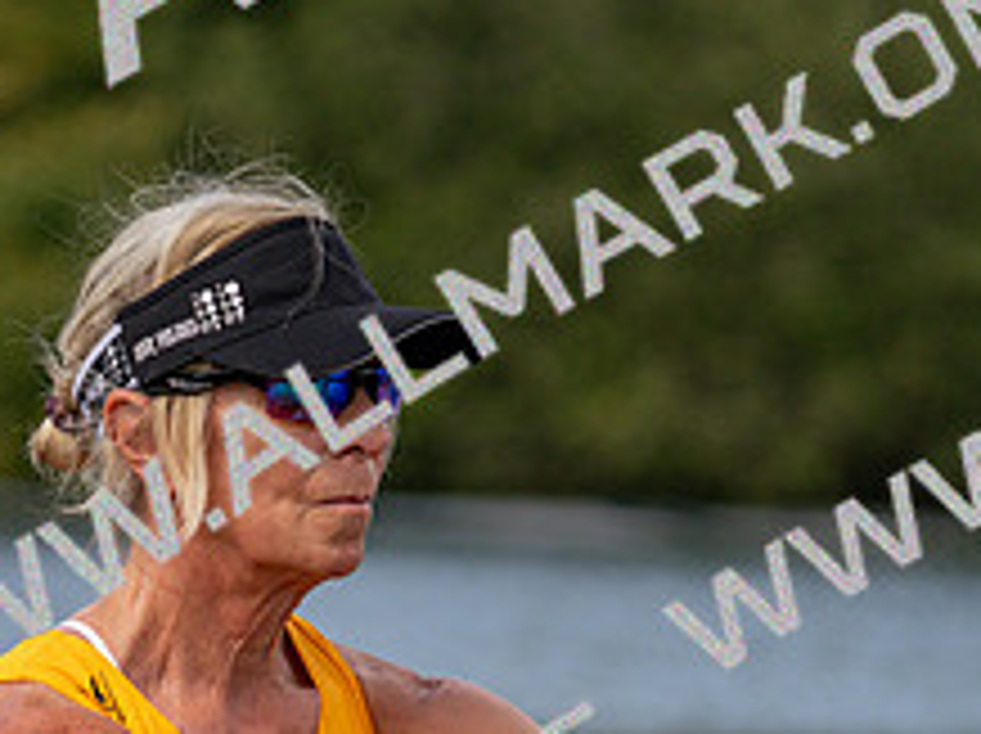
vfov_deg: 2.5
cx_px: 338
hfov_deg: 3.3
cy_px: 745
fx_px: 17127
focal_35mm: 605
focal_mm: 236
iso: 400
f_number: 5.6
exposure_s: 1/1600
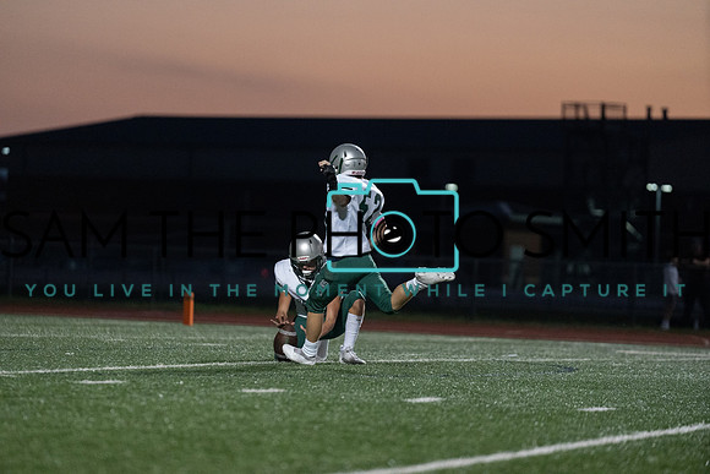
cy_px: 237
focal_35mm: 200
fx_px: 3945
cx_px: 355
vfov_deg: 6.9
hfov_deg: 10.3
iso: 10000
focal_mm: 200
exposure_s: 1/1000
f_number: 2.8
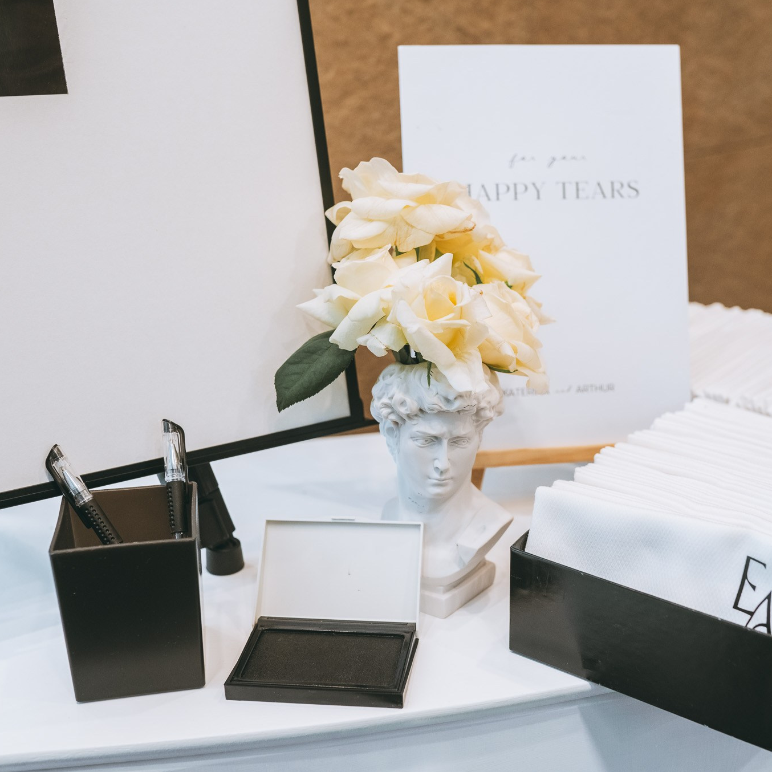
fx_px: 1135
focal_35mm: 45
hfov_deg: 37.2
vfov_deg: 37.6
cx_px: 505
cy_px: 384
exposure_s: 1/160
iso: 1600
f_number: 3.2
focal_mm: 35
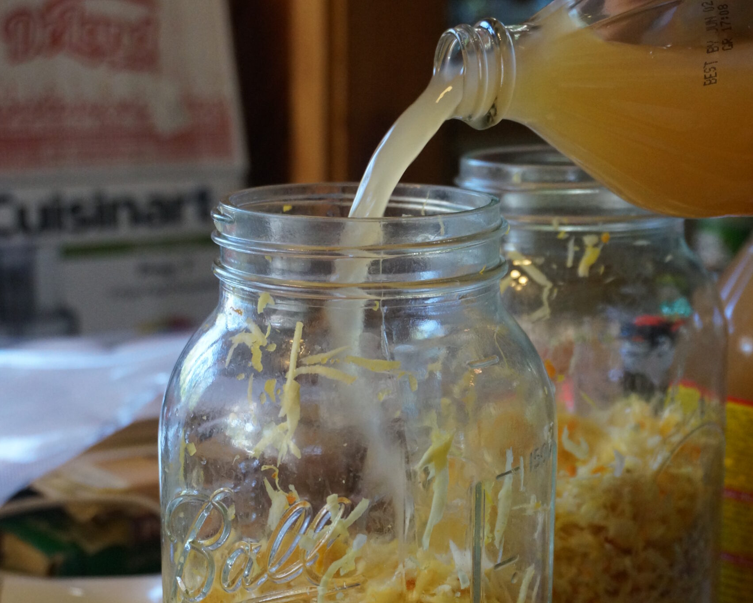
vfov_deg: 23.2
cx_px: 376
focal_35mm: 66
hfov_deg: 28.8
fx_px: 1464
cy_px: 369
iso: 1600
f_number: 5
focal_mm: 31
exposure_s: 1/160
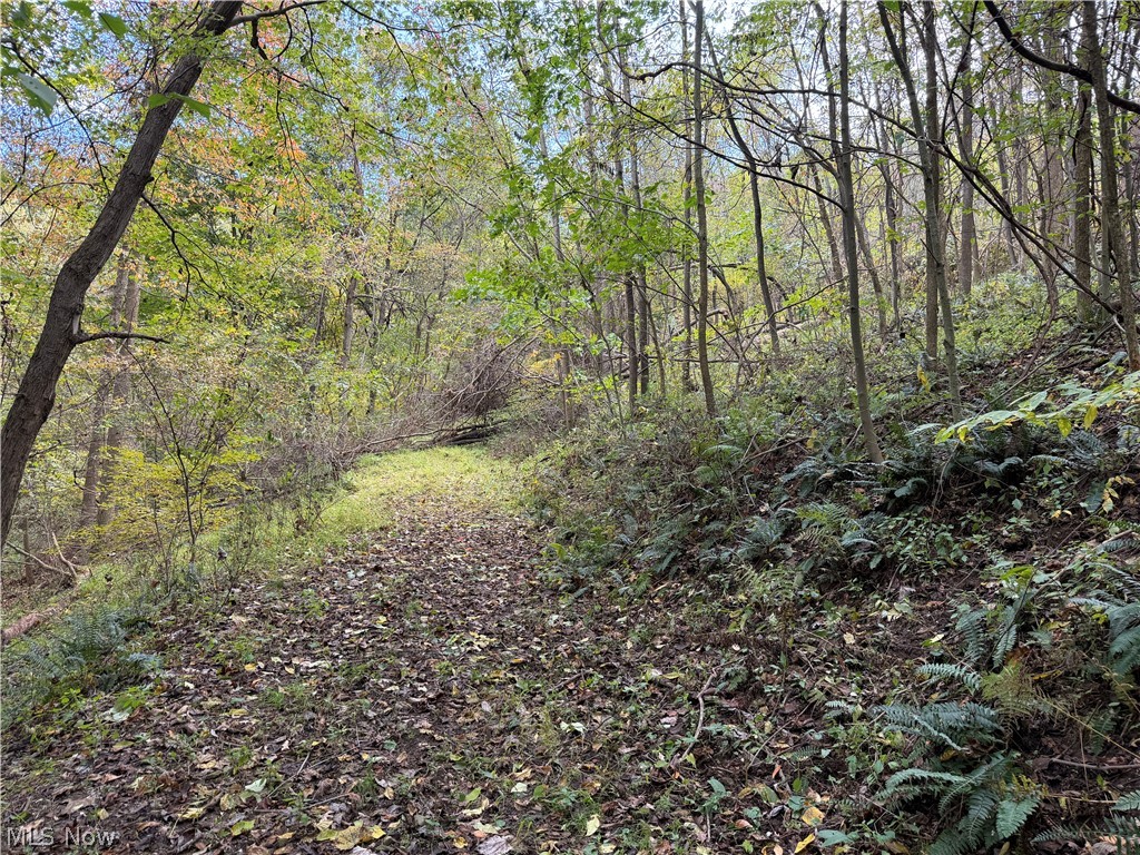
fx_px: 790
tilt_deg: +3.9
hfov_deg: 71.6
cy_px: 428
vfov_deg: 56.8
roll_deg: -3.9
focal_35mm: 24
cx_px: 570
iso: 80
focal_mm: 6.76
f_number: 1.78
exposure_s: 1/181
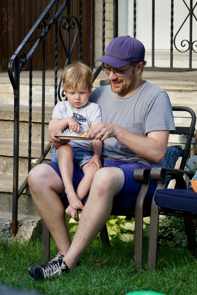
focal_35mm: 105
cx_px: 98
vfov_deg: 19.5
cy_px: 148
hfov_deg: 13.0
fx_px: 862
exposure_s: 1/250
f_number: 4
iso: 400
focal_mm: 105
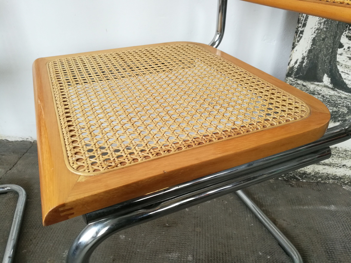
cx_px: 176
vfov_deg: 51.4
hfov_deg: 65.3
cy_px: 132
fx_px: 274
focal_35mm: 27
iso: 160
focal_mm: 4.5
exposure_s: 1/60
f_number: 2.2
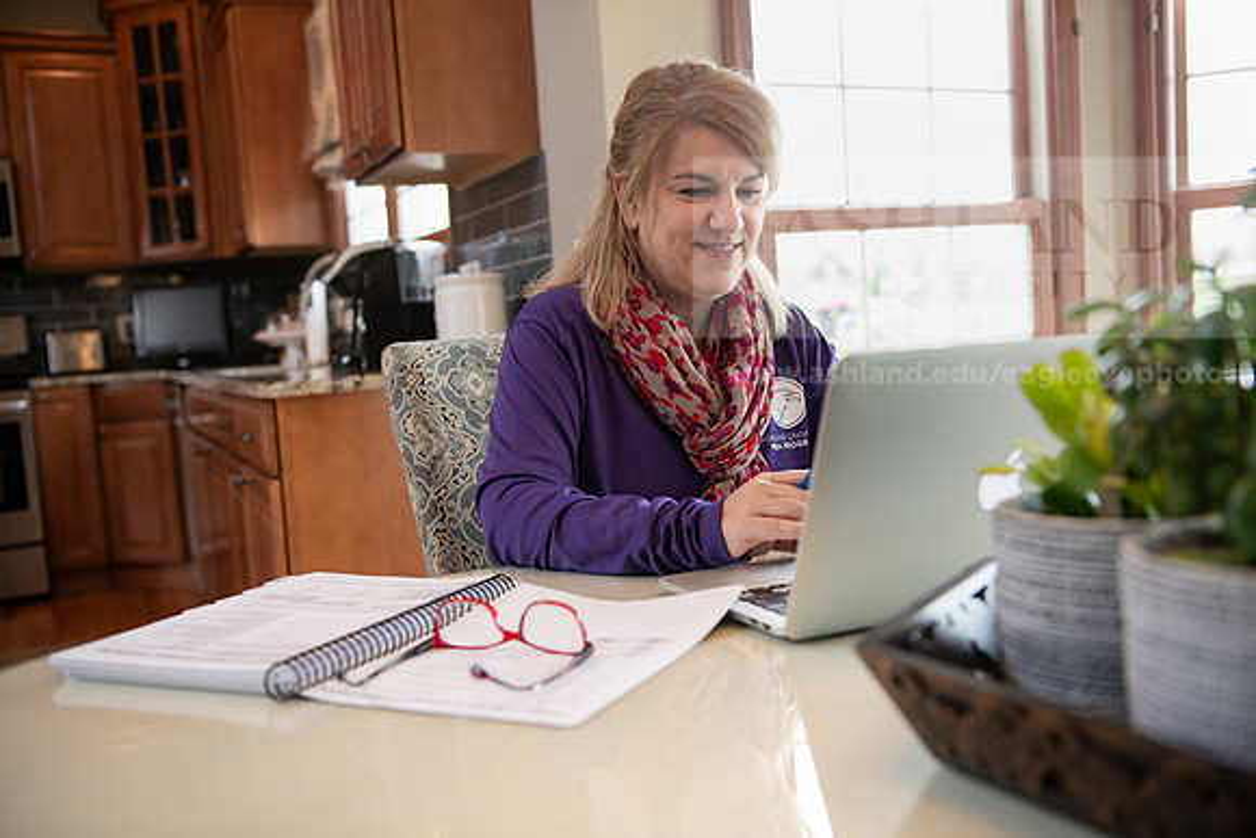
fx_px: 1256
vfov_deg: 36.9
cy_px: 419
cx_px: 628
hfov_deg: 53.1
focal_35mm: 36
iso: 500
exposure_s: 1/125
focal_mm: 36
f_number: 3.2
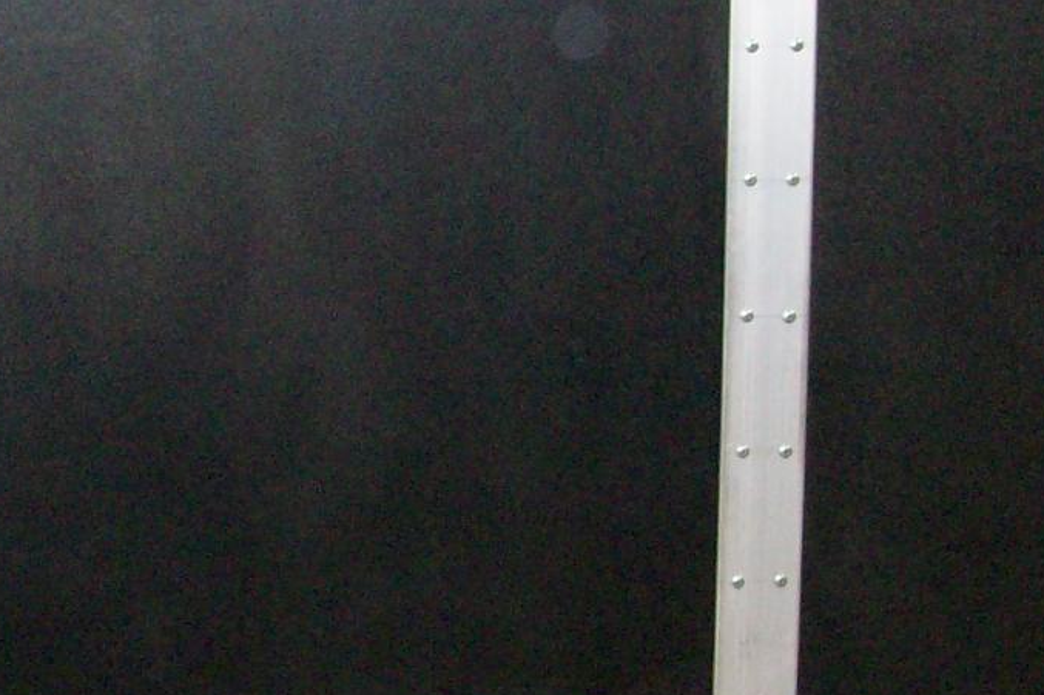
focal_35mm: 107
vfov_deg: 12.8
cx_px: 251
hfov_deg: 19.0
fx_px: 3102
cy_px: 270
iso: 160
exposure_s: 1/60
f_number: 2.8
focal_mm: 5.7
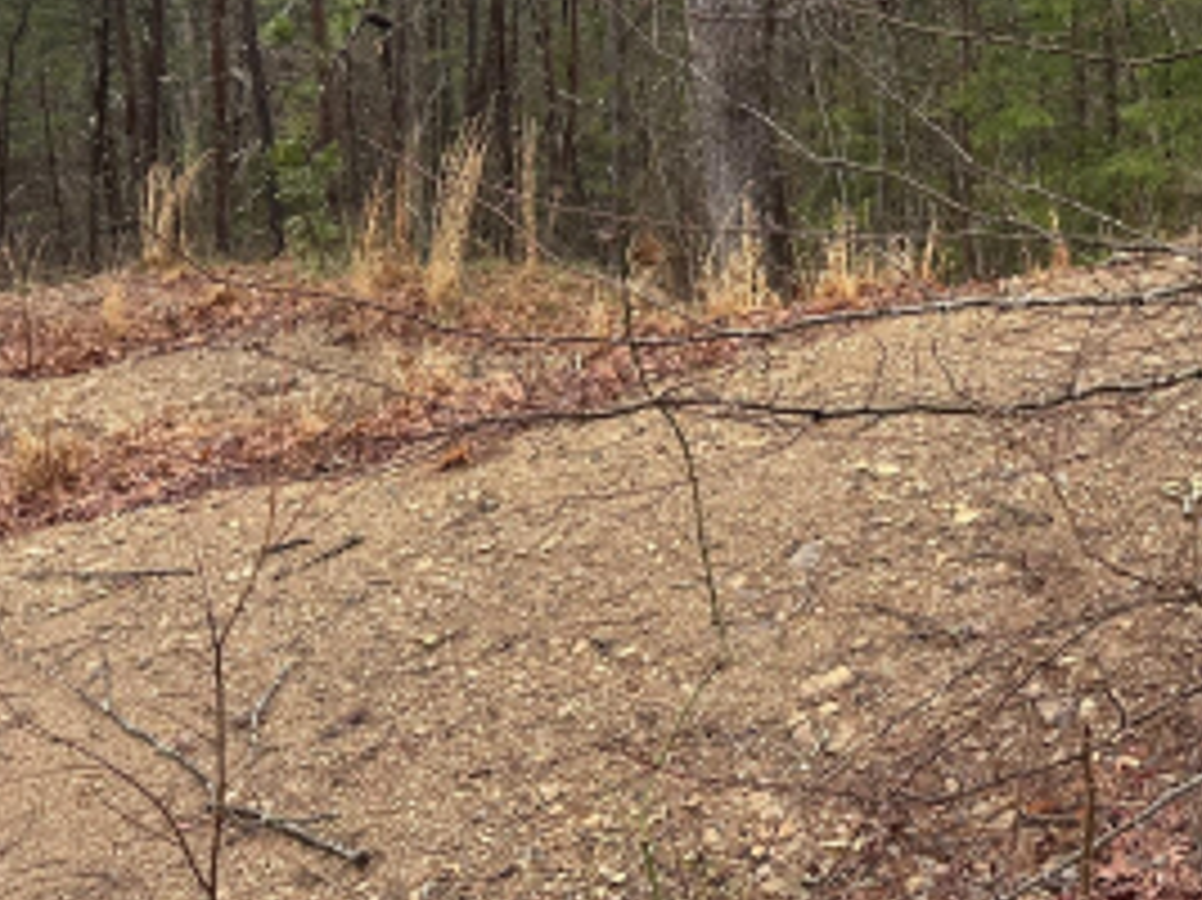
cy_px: -90
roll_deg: +1.5
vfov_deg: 23.0
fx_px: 2082
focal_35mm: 60
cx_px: 1092
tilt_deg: -9.9
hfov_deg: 30.7
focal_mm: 6.86
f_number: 1.78
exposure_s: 1/337
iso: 80
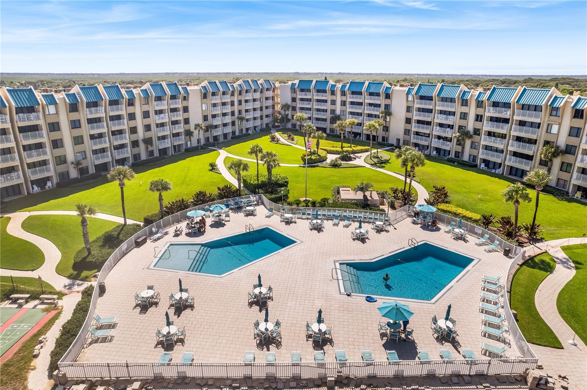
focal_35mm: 22
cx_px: 294
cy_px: 195
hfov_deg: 78.6
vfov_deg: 57.2
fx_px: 359
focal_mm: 8.38
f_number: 2.8
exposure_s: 1/125
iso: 100
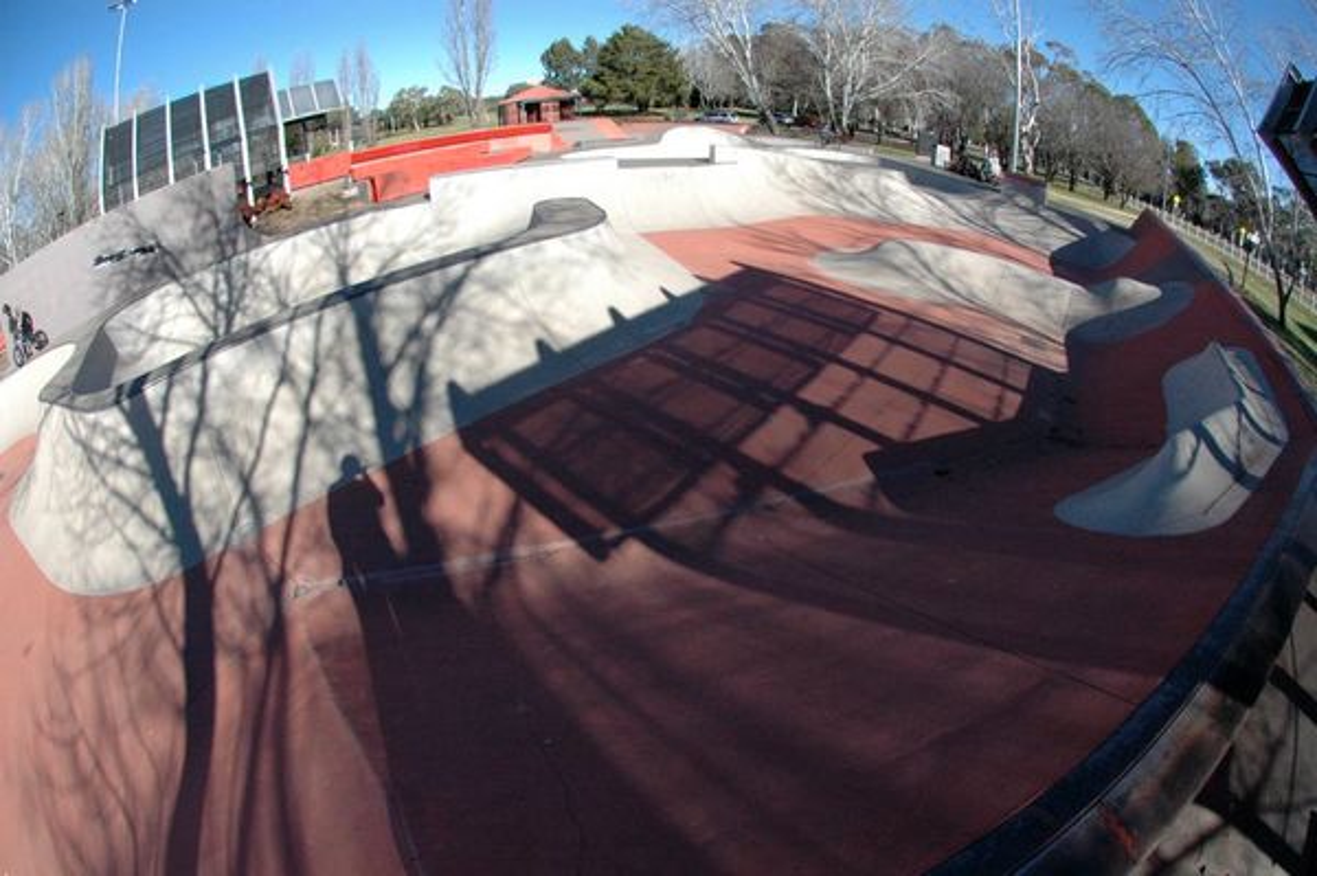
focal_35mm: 16
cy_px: 438
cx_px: 658
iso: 800
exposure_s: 1/500
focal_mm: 10.5
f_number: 11
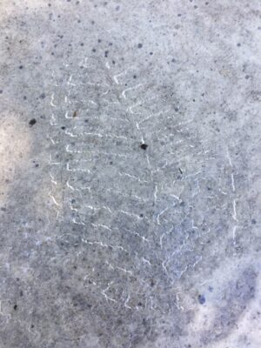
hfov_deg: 48.2
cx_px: 130
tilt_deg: -82.0
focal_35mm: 29
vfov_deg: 61.7
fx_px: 292
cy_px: 174
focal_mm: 4.15
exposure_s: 1/120
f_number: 2.2
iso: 40
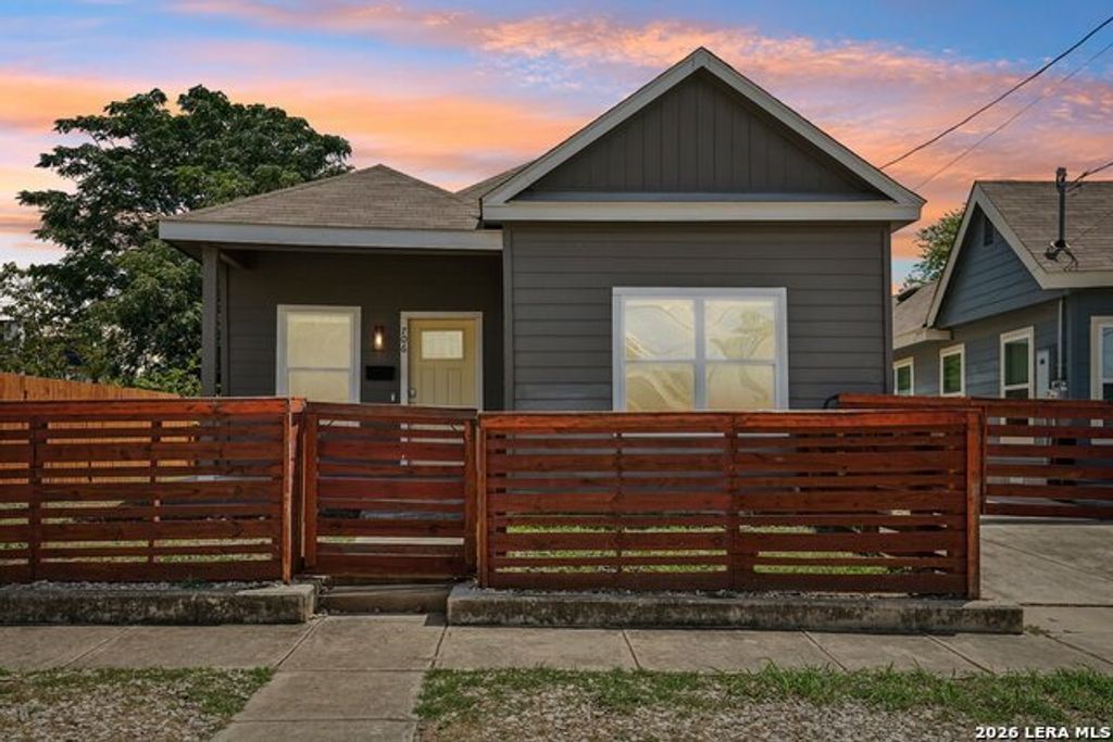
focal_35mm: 31
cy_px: 371
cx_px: 556
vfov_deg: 42.3
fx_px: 958
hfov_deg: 60.3
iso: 200
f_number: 9
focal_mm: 31
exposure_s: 1/400
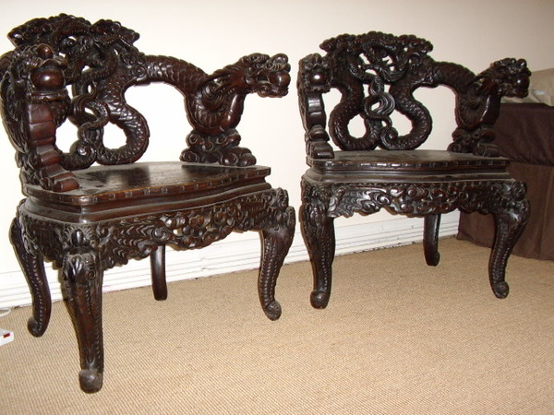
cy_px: 208
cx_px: 277
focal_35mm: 30
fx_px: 480
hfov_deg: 60.0
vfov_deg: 46.8
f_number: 2.9
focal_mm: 5.8
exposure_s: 1/30
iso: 183
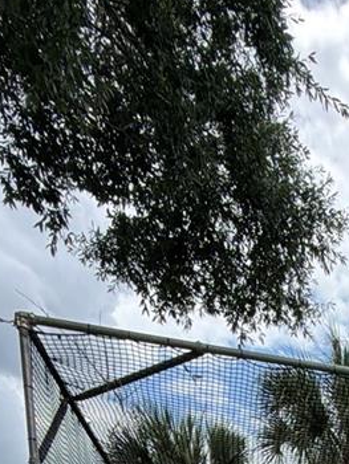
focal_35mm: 48
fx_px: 644
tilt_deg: -8.0
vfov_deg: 24.3
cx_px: 472
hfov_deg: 25.4
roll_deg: -2.1
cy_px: 781
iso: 25
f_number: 2.2
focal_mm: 2.22
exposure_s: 1/770
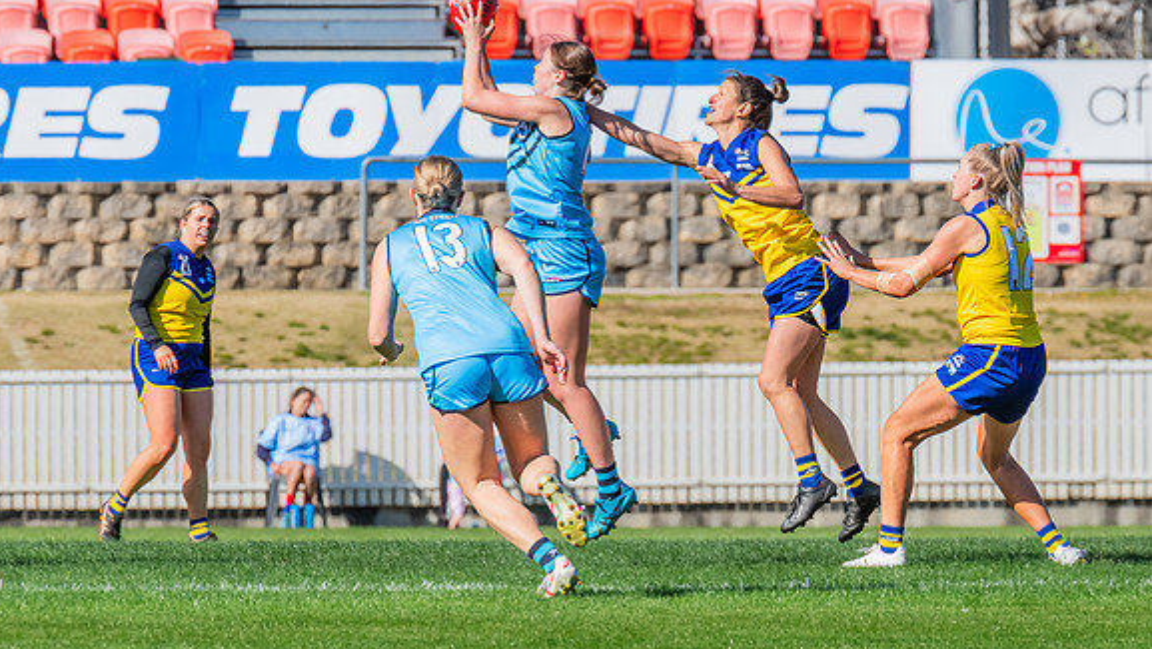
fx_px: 19189
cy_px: 326
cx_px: 568
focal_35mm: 628
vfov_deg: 1.9
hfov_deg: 3.4
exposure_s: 1/1250
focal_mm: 420
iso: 800
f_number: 11
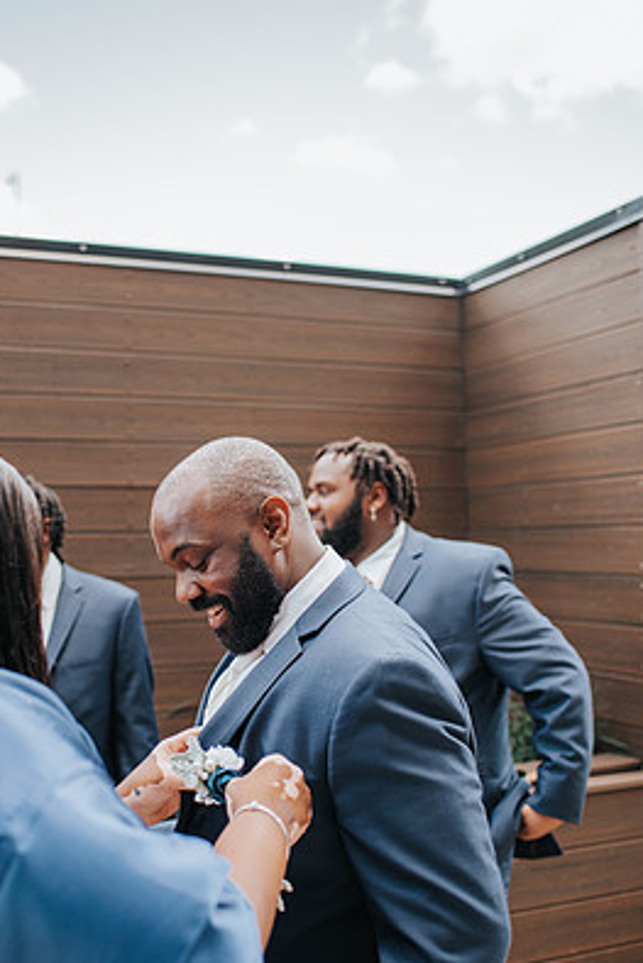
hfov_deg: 33.4
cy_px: 525
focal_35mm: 40
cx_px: 291
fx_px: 1071
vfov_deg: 48.4
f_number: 2.2
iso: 280
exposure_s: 1/800
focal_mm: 35
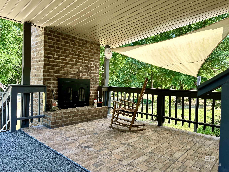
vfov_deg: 56.8
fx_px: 159
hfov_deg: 71.6
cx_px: 114
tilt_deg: -2.2
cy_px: 86
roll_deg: -1.9
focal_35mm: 24
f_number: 1.78
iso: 80
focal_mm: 6.86
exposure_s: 1/496
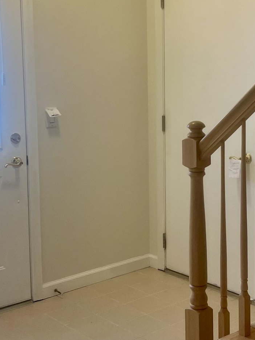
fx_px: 629
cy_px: 145
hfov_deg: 22.9
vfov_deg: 30.2
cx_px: 166
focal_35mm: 64
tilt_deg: -7.0
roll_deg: +0.9
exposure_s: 1/120
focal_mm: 5.7
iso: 100
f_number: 1.5
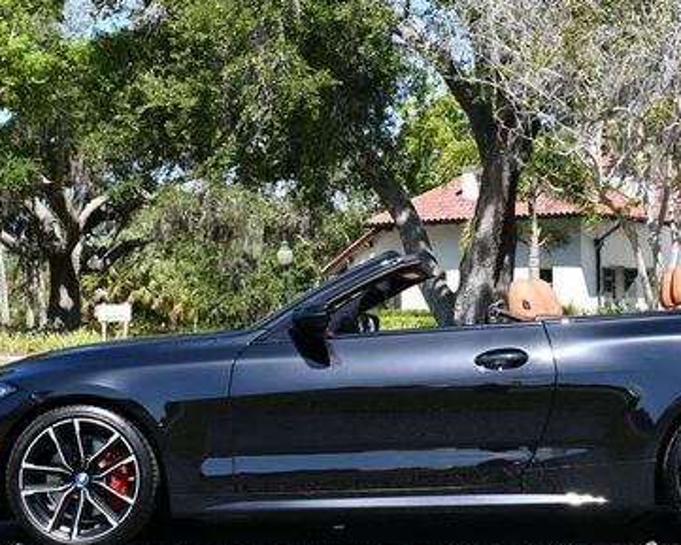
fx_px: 1613
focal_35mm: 80
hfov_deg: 23.8
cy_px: 190
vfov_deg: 19.1
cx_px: 443
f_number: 8
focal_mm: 24
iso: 160
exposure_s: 1/250
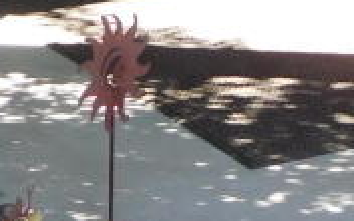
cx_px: 274
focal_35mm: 197
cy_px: -376
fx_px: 1901
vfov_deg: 6.3
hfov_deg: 10.6
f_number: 3.6
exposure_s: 1/100
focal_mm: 5.7
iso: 125
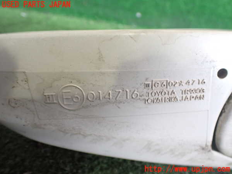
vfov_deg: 46.8
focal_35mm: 30
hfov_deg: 60.0
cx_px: 116
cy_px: 87
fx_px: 201
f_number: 2.3
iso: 400
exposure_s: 1/125
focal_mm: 5.4
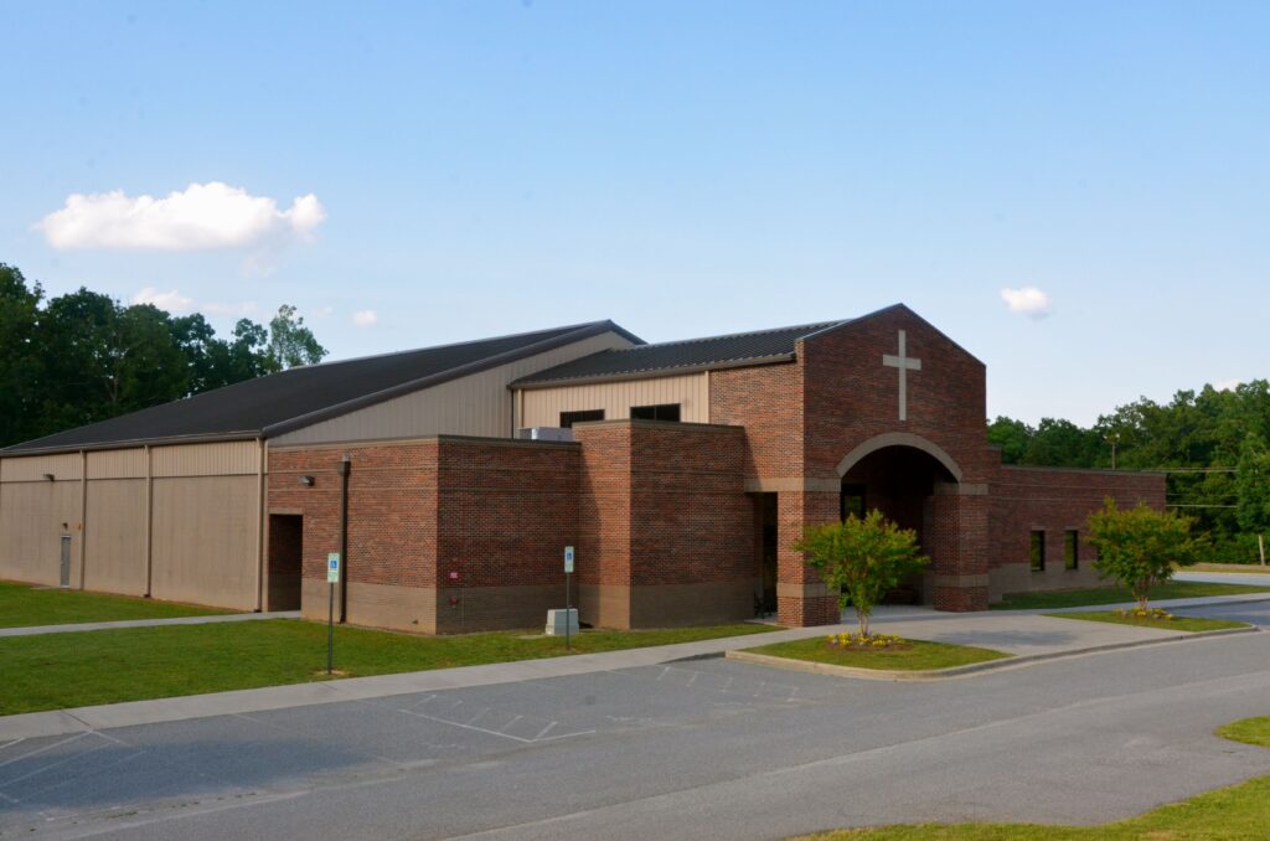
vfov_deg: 36.7
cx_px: 635
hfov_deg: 53.2
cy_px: 420
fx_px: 1267
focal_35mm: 36
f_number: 18
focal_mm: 24
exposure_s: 1/250
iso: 1000
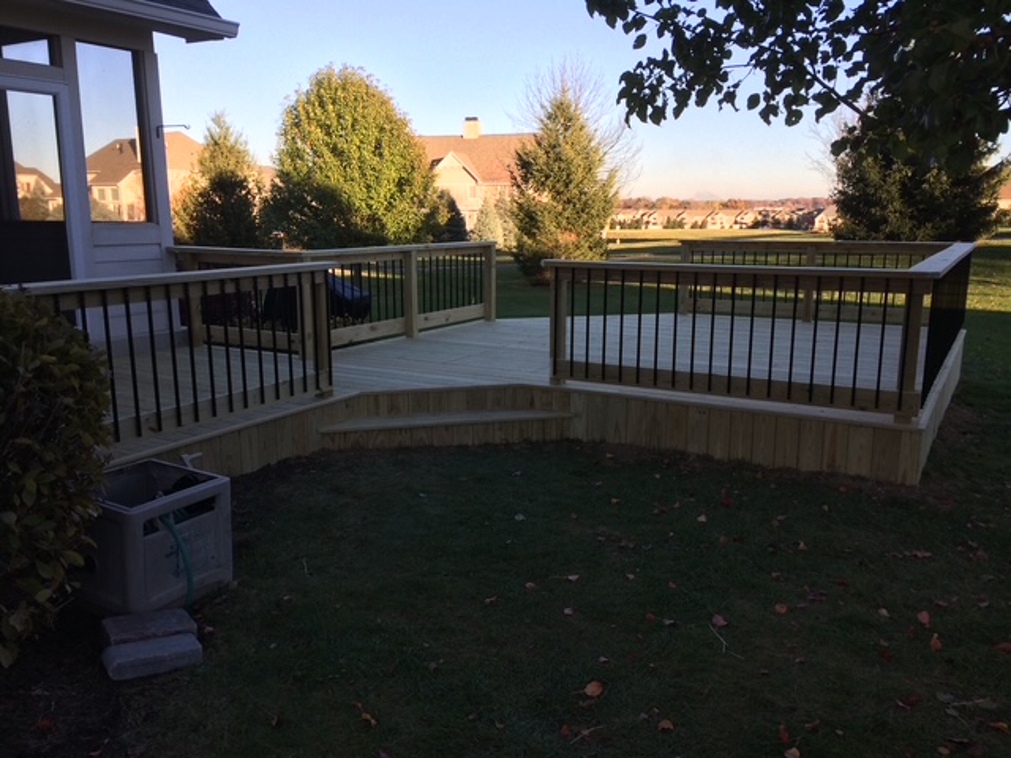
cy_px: 379
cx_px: 506
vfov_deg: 48.2
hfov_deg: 61.7
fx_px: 847
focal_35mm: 29
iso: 32
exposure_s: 1/562
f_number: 2.2
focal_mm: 4.15
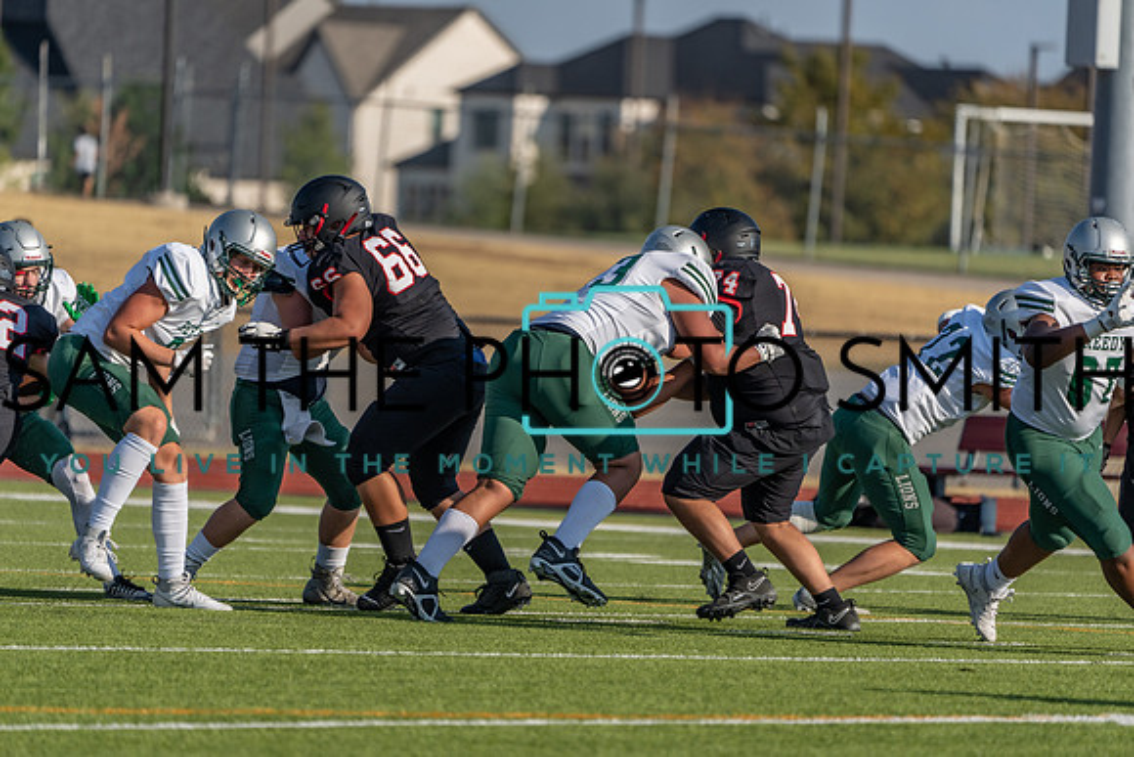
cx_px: 567
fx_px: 12602
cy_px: 378
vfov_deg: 3.4
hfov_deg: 5.2
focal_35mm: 400
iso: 160
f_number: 5.6
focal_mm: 400
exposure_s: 1/1250
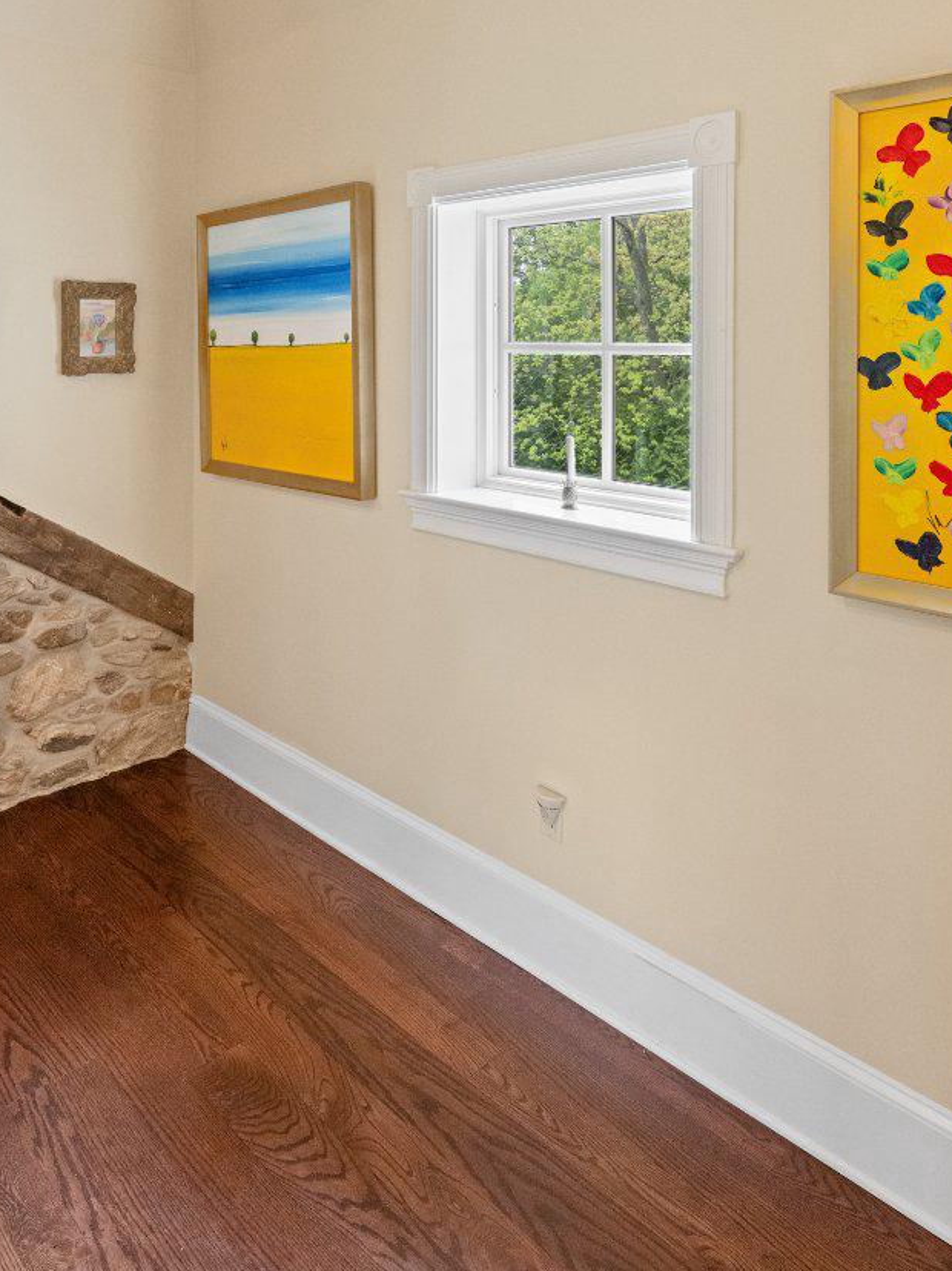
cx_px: 431
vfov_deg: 65.7
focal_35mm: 25
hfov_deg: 54.8
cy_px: 338
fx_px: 917
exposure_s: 1/100
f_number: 5.6
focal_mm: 14
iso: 1600
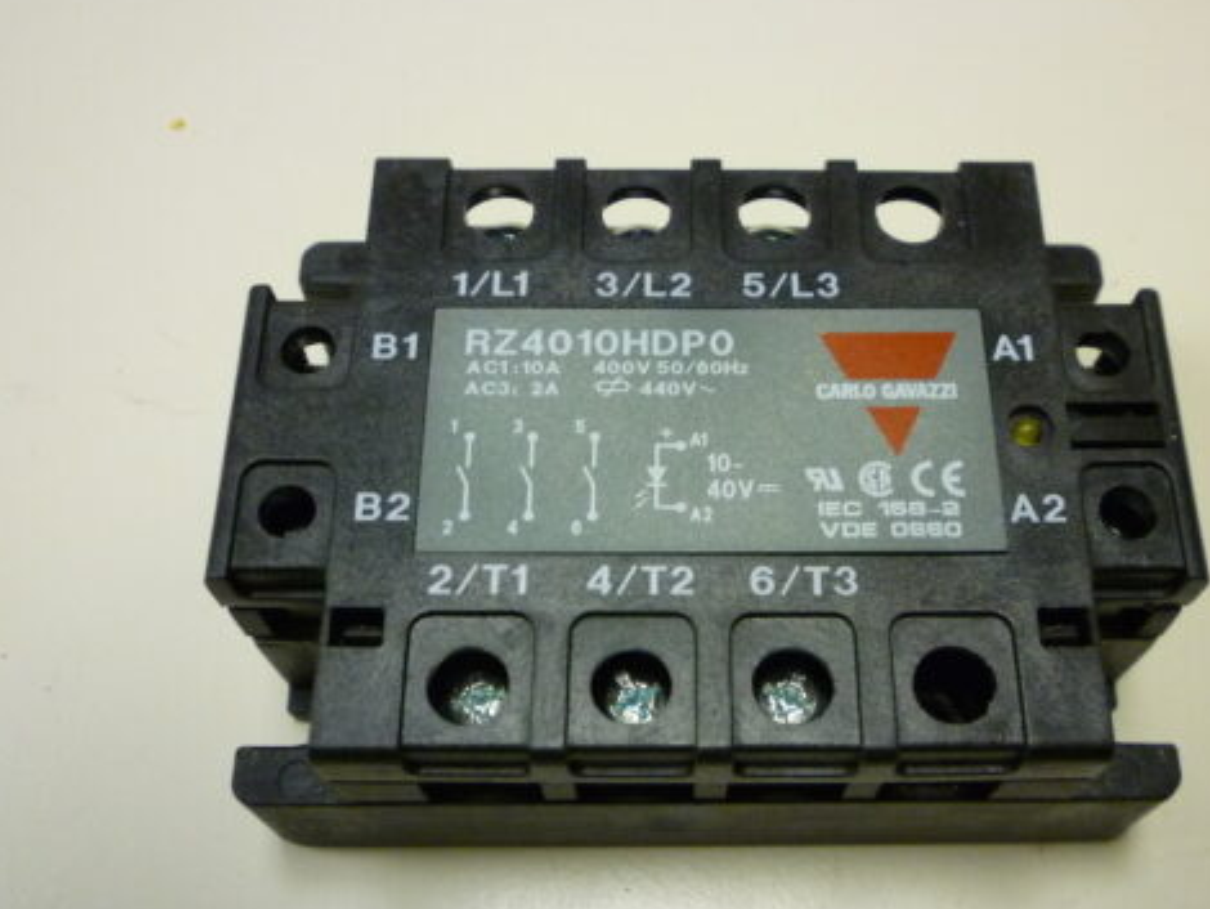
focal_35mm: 37
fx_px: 1294
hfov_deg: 49.8
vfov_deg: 38.7
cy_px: 500
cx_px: 721
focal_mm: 5.2
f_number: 3.3
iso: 400
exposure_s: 1/25
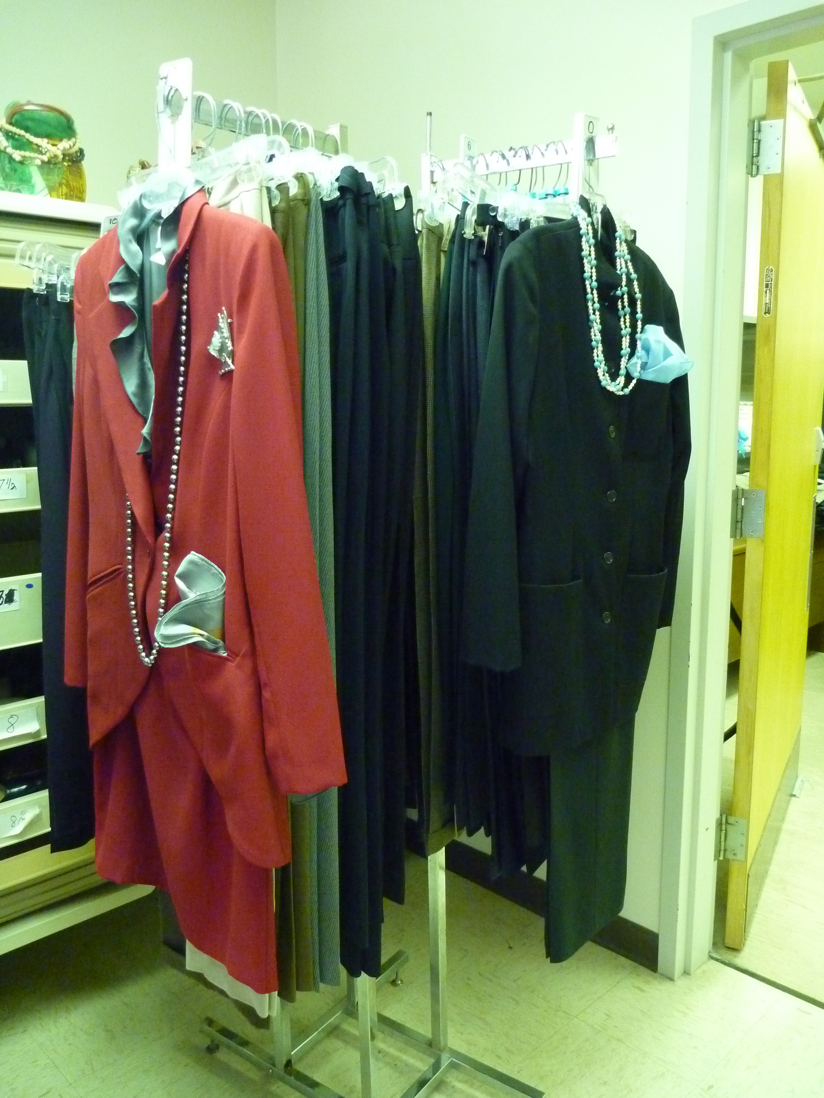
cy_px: 549
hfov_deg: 49.7
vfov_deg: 63.4
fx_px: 889
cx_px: 412
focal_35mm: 28
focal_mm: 4.9
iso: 800
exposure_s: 1/30
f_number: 3.3
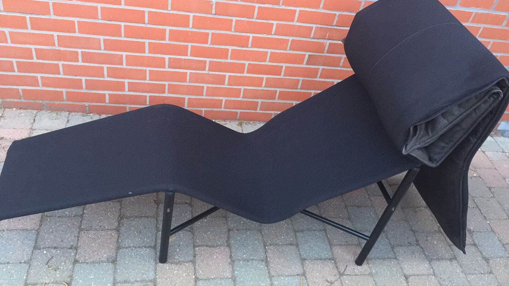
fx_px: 432
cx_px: 255
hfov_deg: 61.0
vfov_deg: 36.7
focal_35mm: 32
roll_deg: -13.2
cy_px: 136
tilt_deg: -40.4
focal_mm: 4.15
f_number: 2.2
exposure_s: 1/17
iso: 160
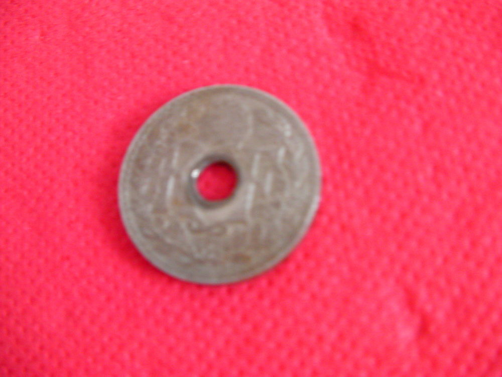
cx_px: 251
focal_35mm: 38
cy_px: 188
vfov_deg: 37.7
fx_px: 551
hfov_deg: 49.0
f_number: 3.5
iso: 200
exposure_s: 1/24
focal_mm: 6.3
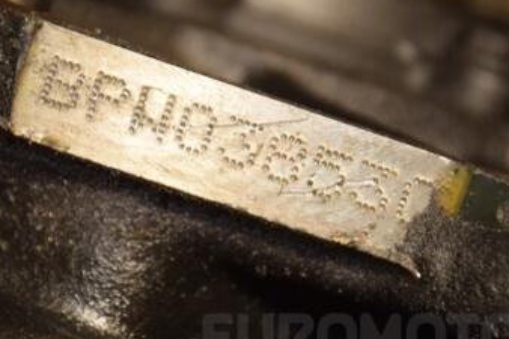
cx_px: 175
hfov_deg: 8.6
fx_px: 3392
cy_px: 136
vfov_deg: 5.7
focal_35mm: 240
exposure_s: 1/100
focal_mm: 90
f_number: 5.6
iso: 800
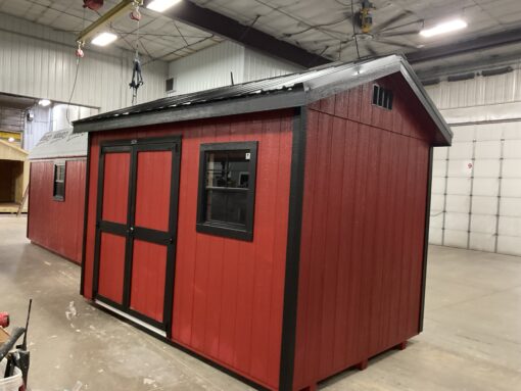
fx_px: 437
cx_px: 260
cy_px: 196
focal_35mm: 29
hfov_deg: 61.6
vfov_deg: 48.3
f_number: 1.8
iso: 200
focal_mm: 3
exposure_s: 1/40
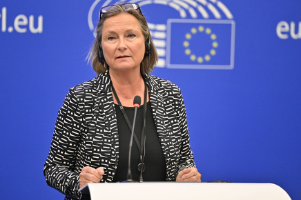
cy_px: 99
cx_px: 148
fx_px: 1512
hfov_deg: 11.4
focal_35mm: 181
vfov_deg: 7.6
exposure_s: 1/800
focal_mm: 175
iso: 5000
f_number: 2.8
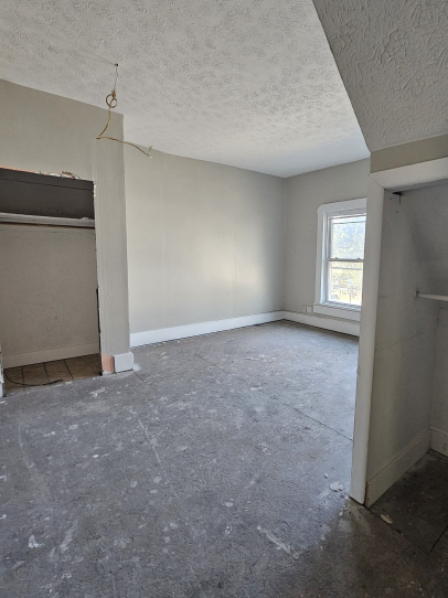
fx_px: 276
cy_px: 289
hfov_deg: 77.8
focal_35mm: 16
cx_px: 248
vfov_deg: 94.5
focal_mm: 2.2
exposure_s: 1/60
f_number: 2.2
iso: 250
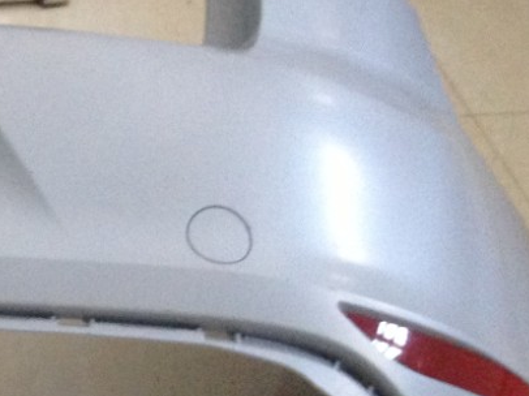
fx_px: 2108
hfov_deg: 13.0
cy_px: 447
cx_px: -423
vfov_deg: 10.6
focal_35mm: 138
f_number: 2.4
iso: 200
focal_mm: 4.28
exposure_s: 1/20
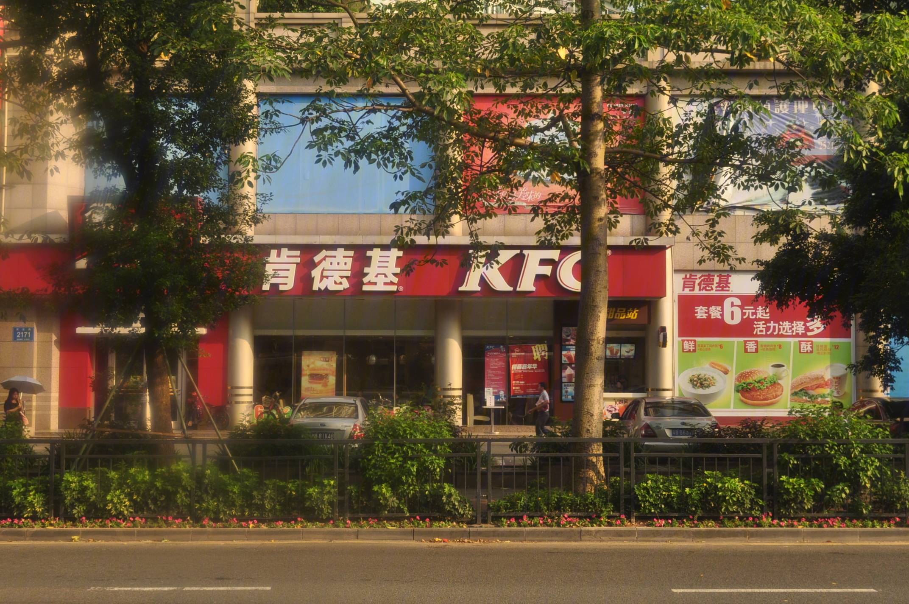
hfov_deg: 43.7
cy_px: 302
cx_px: 454
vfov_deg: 29.8
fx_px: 1135
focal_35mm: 45
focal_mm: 30
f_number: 8
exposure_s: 1/80
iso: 200
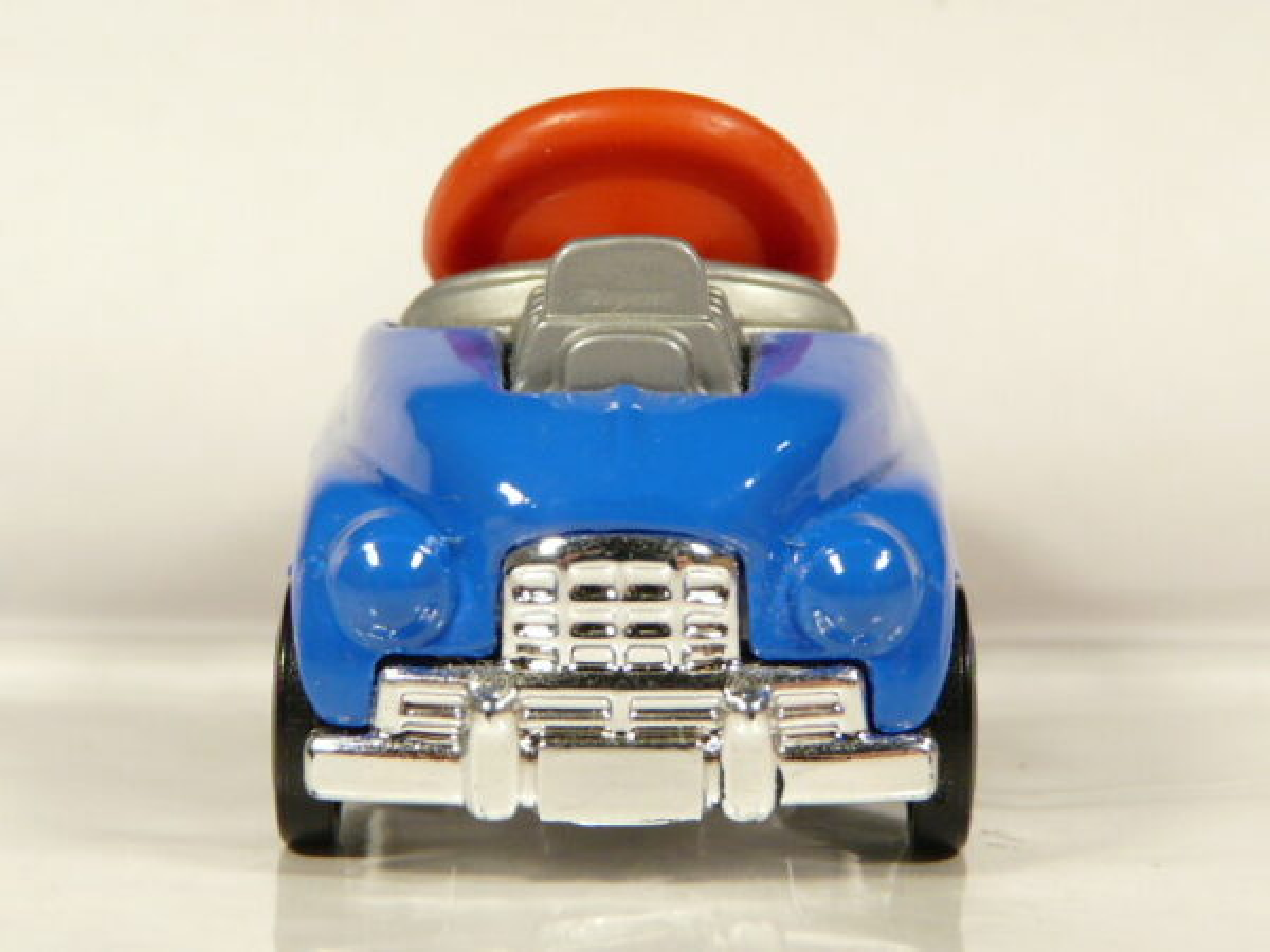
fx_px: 4256
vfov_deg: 12.8
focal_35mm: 116
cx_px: 635
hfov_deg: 17.0
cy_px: 476
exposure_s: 1/60
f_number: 3.2
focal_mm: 12
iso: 100
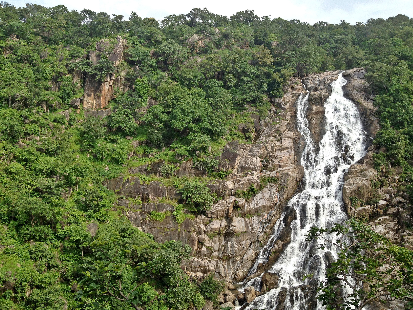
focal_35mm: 35
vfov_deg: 40.7
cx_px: 206
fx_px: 418
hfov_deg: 52.6
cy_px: 155
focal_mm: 4.28
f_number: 2.4
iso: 50
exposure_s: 1/1022
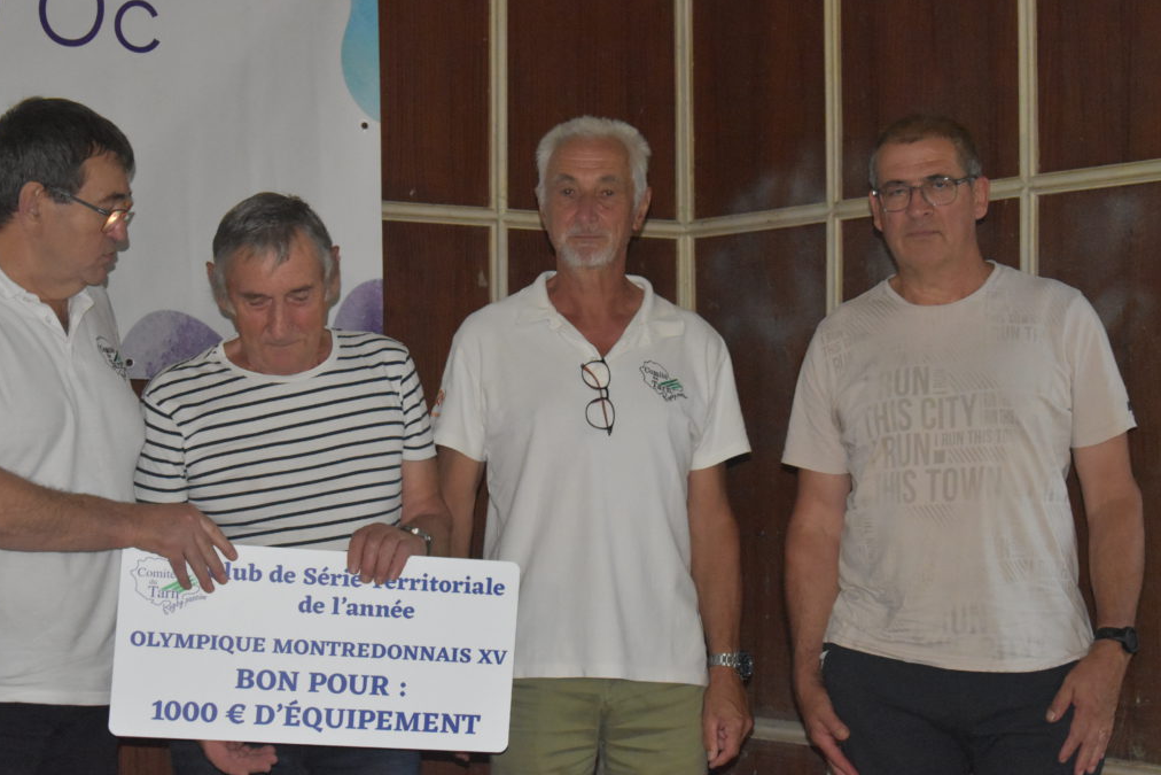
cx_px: 575
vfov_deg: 16.4
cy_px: 386
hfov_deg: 24.3
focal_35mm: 84
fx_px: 2693
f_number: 5.6
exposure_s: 1/60
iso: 6400
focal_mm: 55
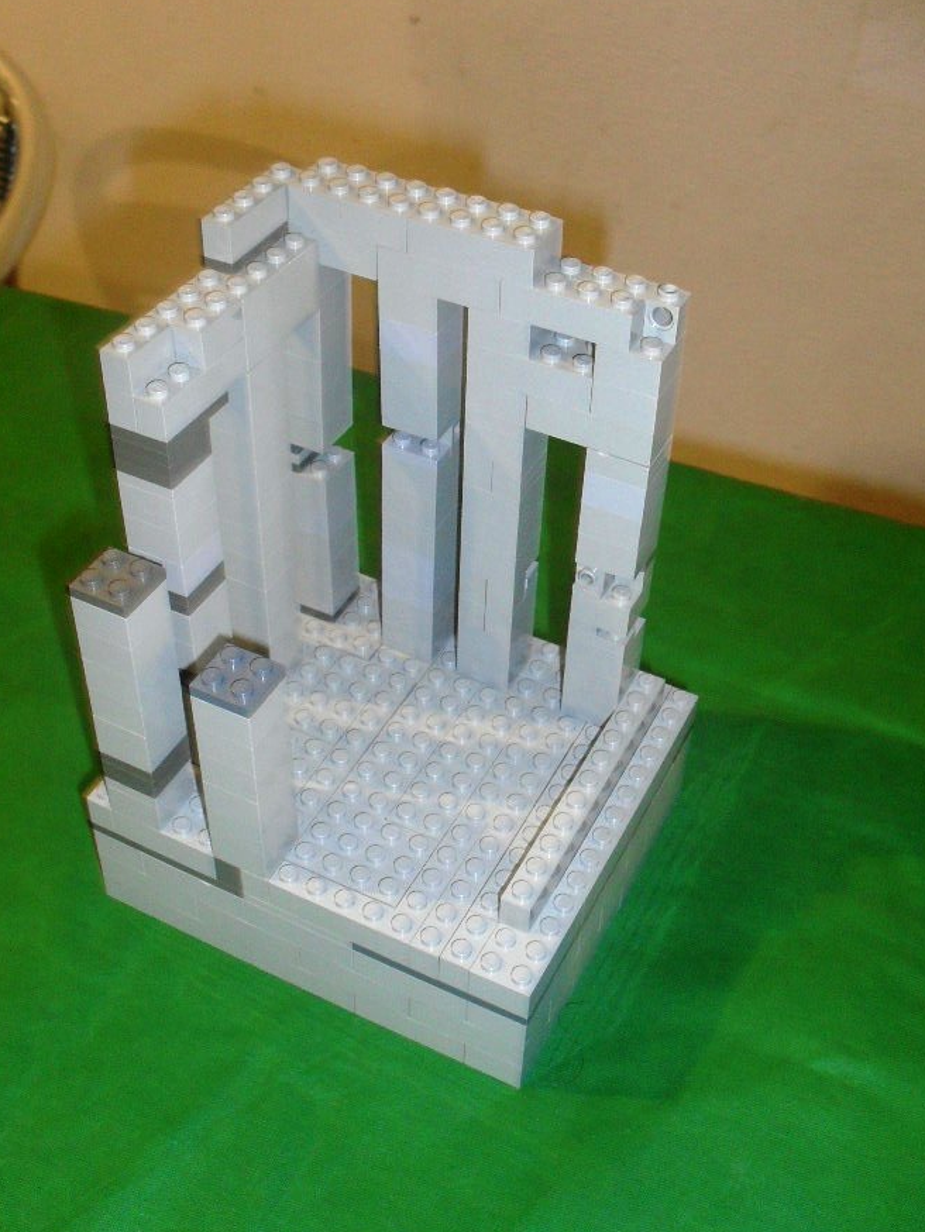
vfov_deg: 45.7
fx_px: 1460
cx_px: 415
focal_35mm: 41
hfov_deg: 35.1
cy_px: 658
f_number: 3.2
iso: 200
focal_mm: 6.3
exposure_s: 1/45
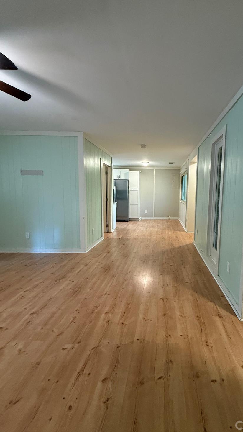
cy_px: 211
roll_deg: -1.4
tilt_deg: -6.3
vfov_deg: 99.3
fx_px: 183
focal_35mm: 16
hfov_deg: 65.1
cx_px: 165
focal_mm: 2.22
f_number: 2.2
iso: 320
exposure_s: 1/60
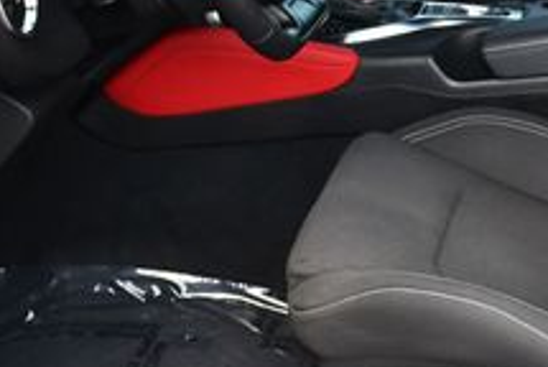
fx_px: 1631
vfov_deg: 12.8
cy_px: 54
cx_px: 528
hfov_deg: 18.6
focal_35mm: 107
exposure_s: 1/250
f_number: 4.5
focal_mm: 18
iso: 400
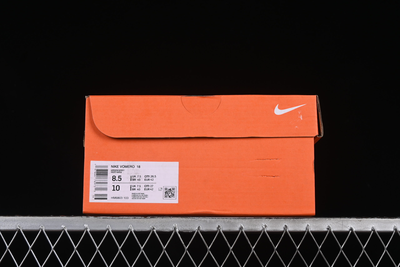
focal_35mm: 75
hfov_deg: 27.0
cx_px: 200
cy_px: 134
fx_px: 833
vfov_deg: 18.2
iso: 160
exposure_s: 1/80
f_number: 8
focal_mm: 50
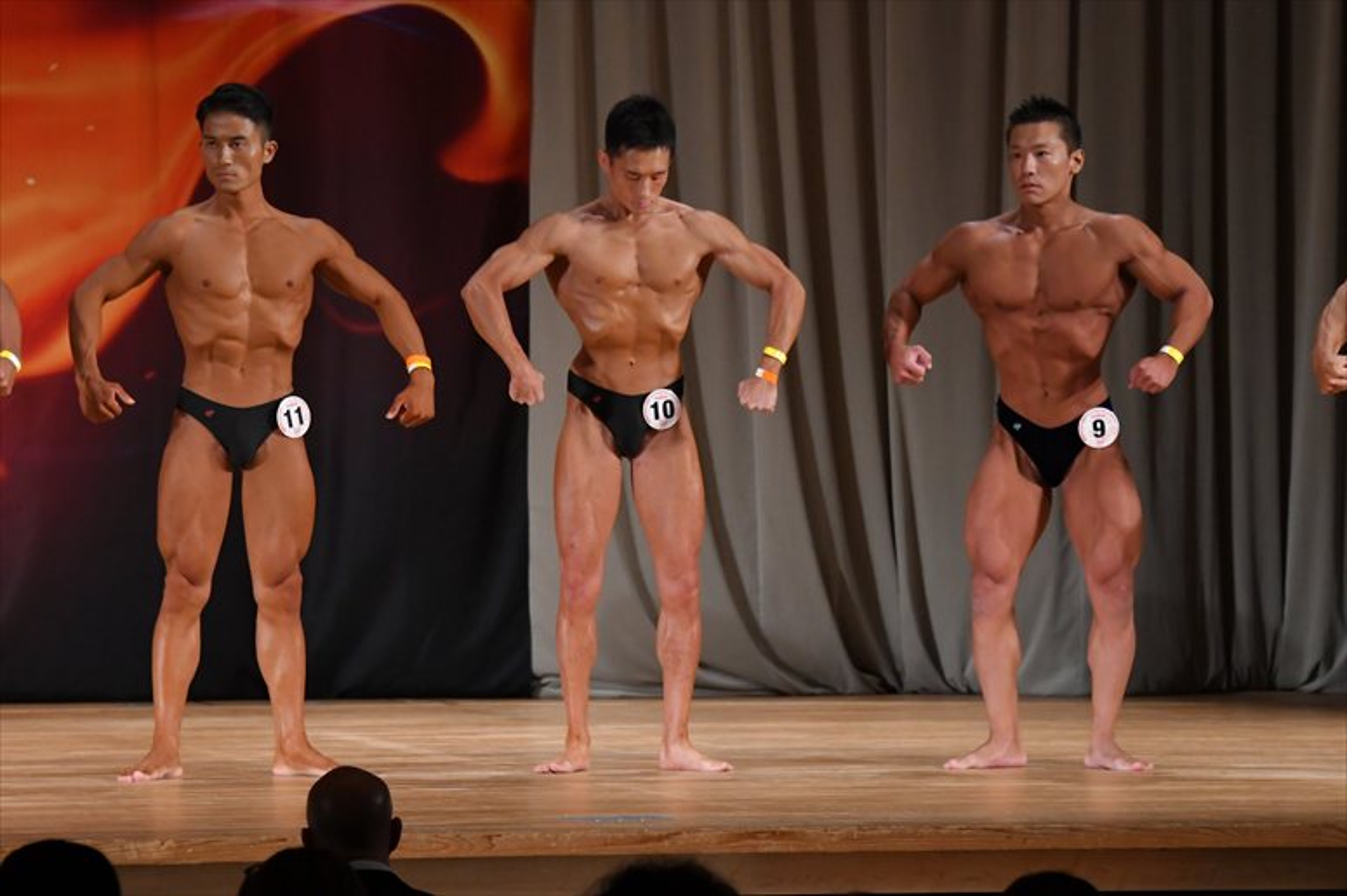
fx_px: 8415
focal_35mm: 225
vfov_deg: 6.1
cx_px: 674
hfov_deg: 9.2
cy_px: 448
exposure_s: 1/400
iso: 3200
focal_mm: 150
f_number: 5.6
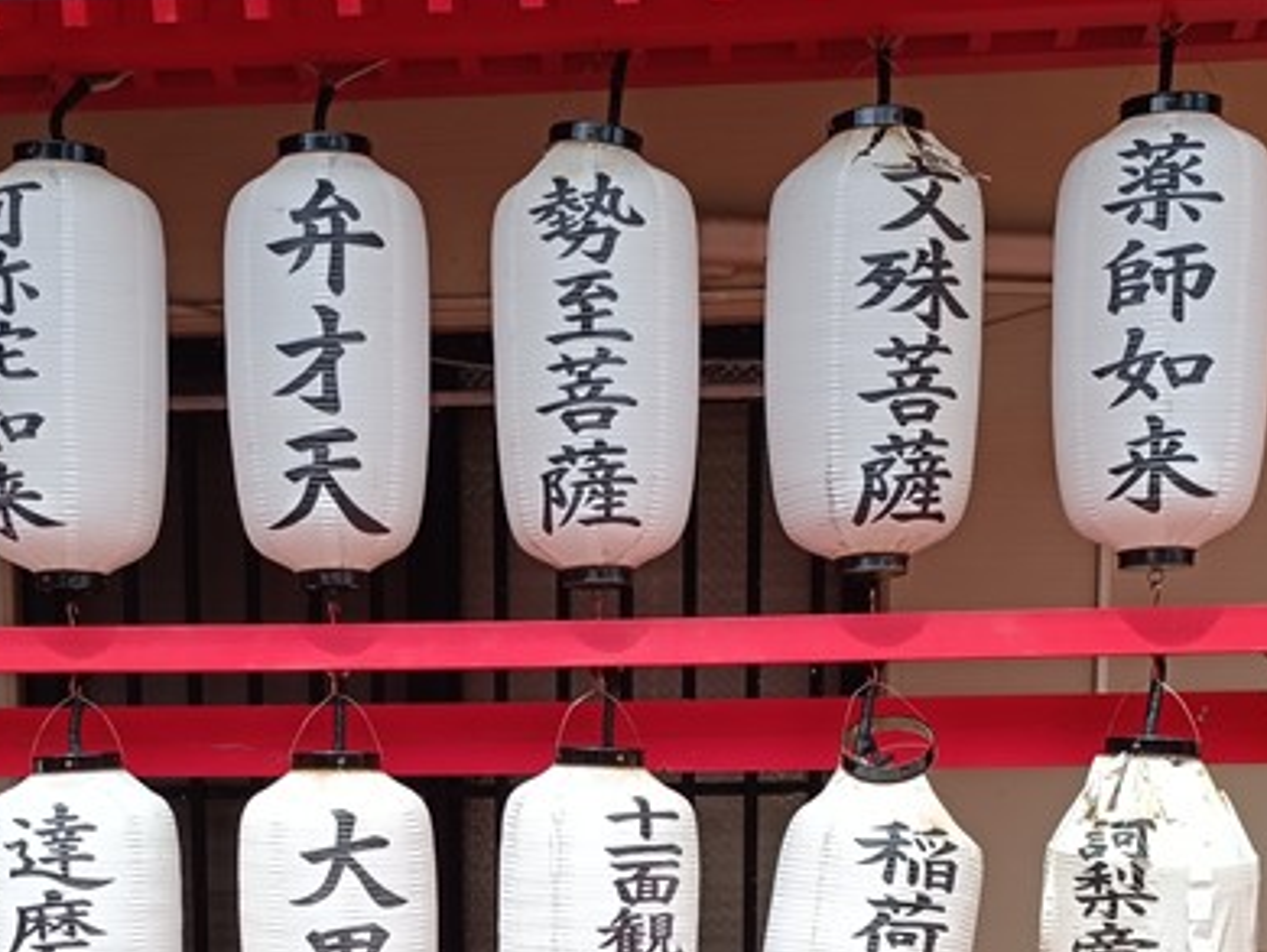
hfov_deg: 30.6
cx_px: 471
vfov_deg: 22.2
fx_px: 2307
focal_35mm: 63
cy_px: 1010
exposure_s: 1/289
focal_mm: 6.14
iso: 50
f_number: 1.65
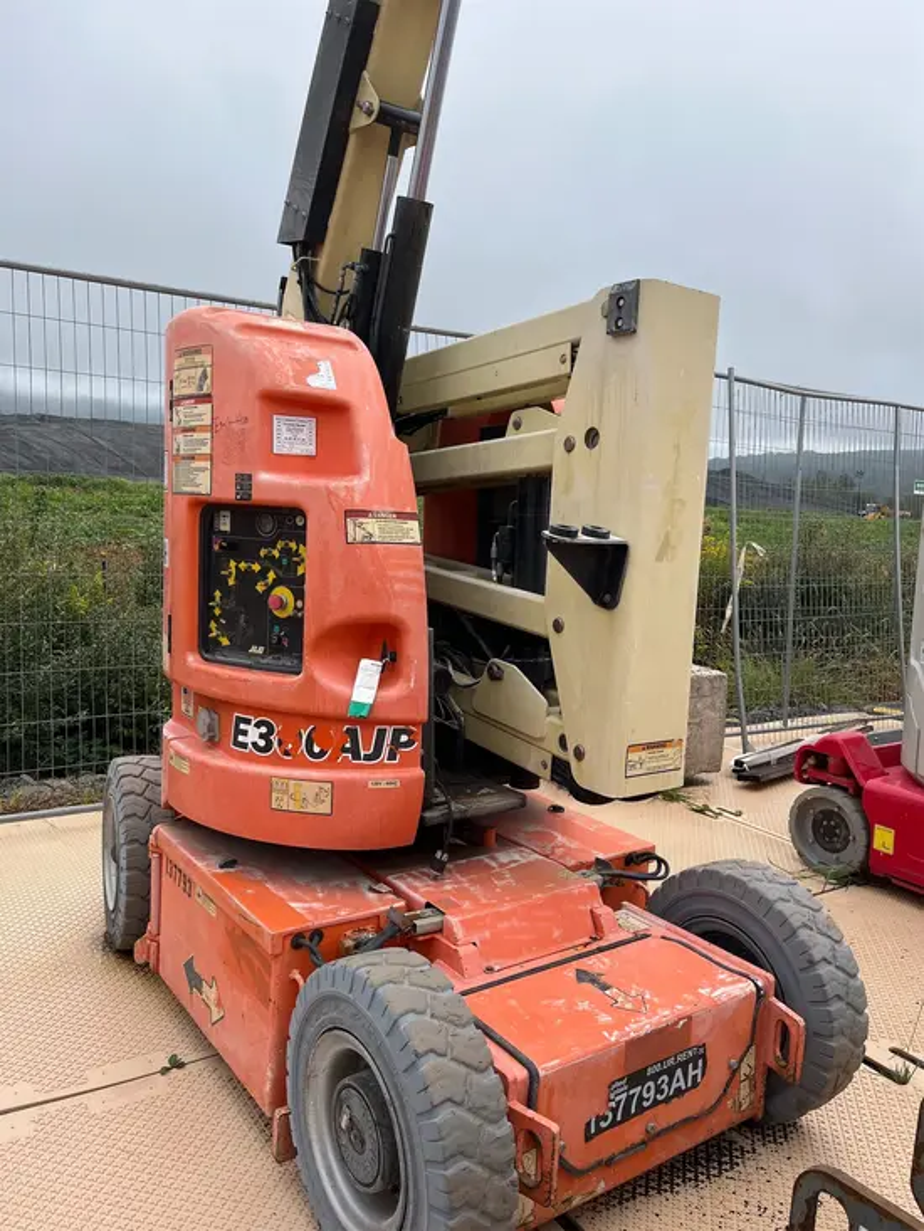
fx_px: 925
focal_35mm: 26
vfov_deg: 67.3
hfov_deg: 53.1
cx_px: 462
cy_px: 616
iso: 50
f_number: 1.6
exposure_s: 1/483
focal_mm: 5.1
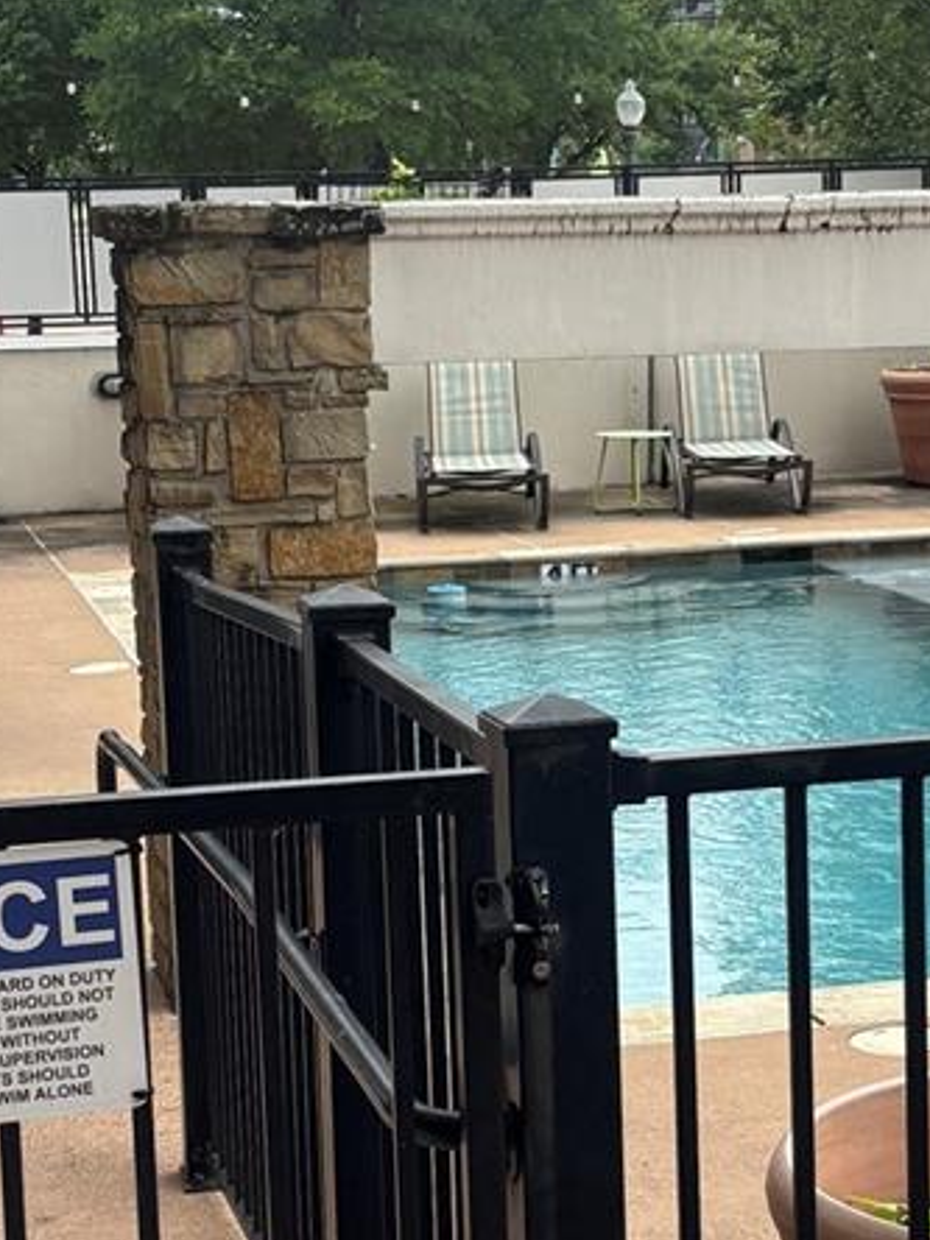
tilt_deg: -10.8
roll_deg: +0.1
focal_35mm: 90
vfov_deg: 21.7
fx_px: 3224
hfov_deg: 16.4
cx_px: 606
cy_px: 771
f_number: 1.6
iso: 50
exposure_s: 1/1876
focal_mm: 5.96
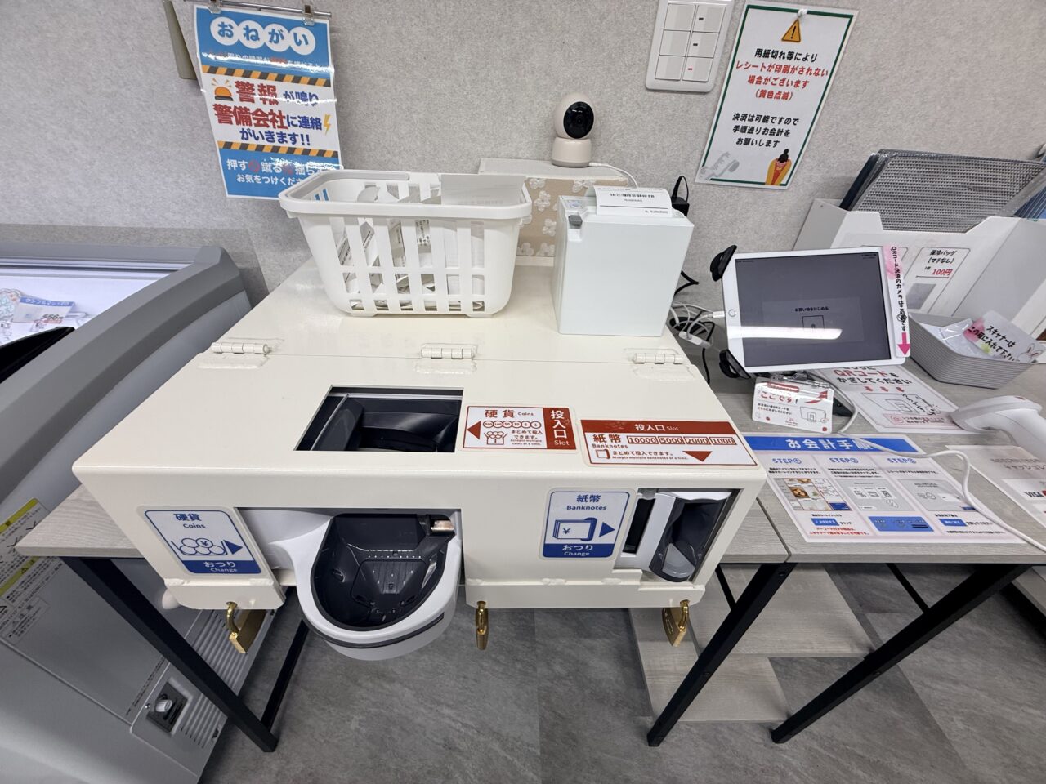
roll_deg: -1.6
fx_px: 423
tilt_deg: -34.2
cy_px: 392
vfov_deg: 85.7
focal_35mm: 14
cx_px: 523
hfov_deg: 102.1
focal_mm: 2.22
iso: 64
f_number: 2.2
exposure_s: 1/100
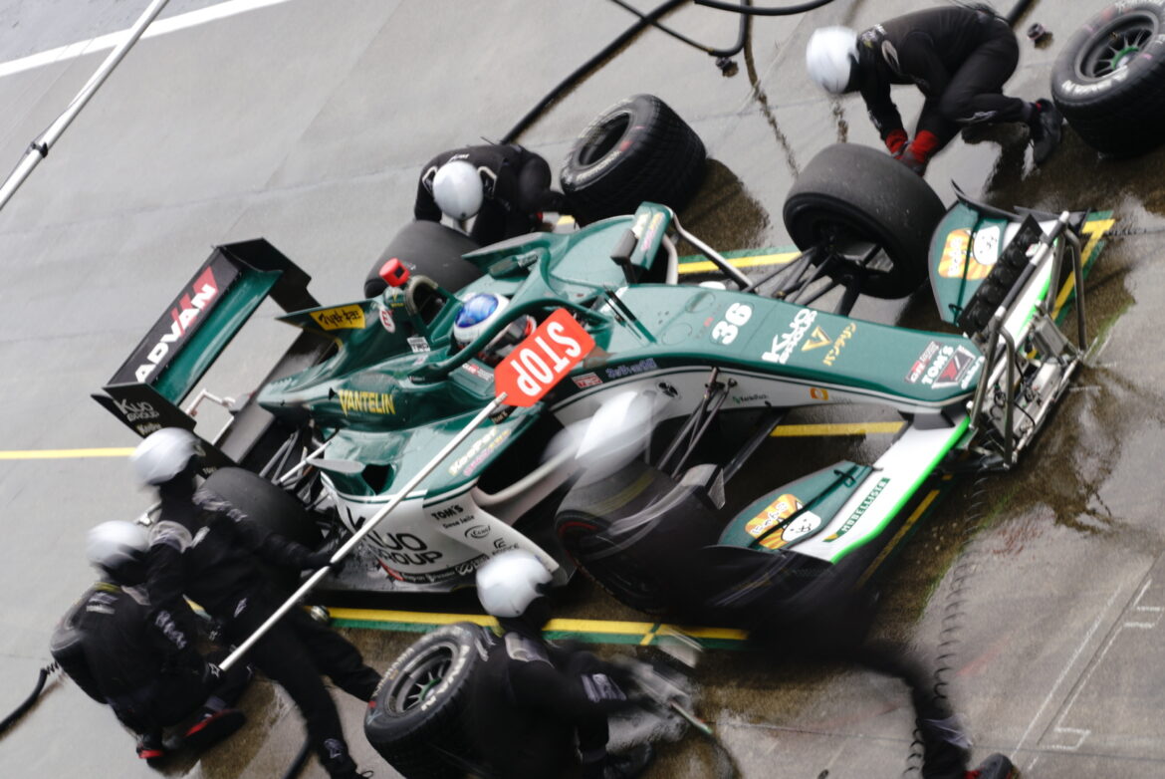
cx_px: 582
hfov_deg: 19.4
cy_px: 390
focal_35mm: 105
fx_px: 3400
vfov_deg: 13.1
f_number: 20
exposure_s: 1/8
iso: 160
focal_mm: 105
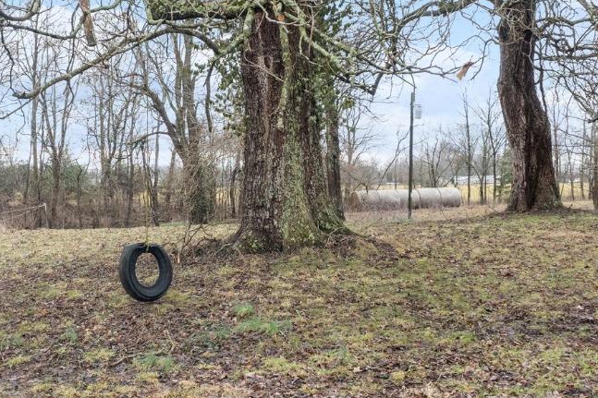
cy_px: 178
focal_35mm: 51
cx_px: 227
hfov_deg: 38.7
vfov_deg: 26.5
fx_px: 847
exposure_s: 1/160
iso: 100
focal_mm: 8.38
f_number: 2.8
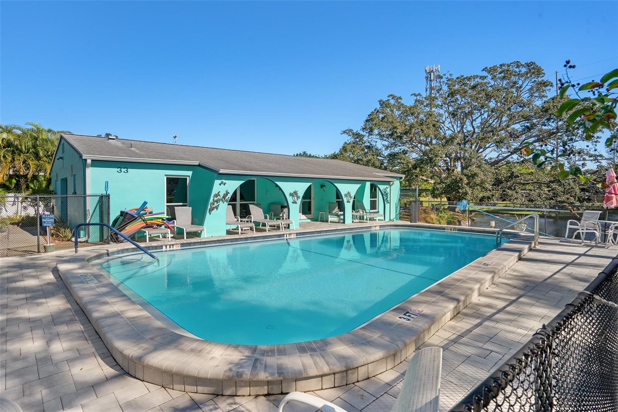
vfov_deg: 67.4
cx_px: 309
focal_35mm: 18
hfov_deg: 90.0
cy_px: 206
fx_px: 309
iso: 320
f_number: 8
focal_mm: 18
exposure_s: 1/60
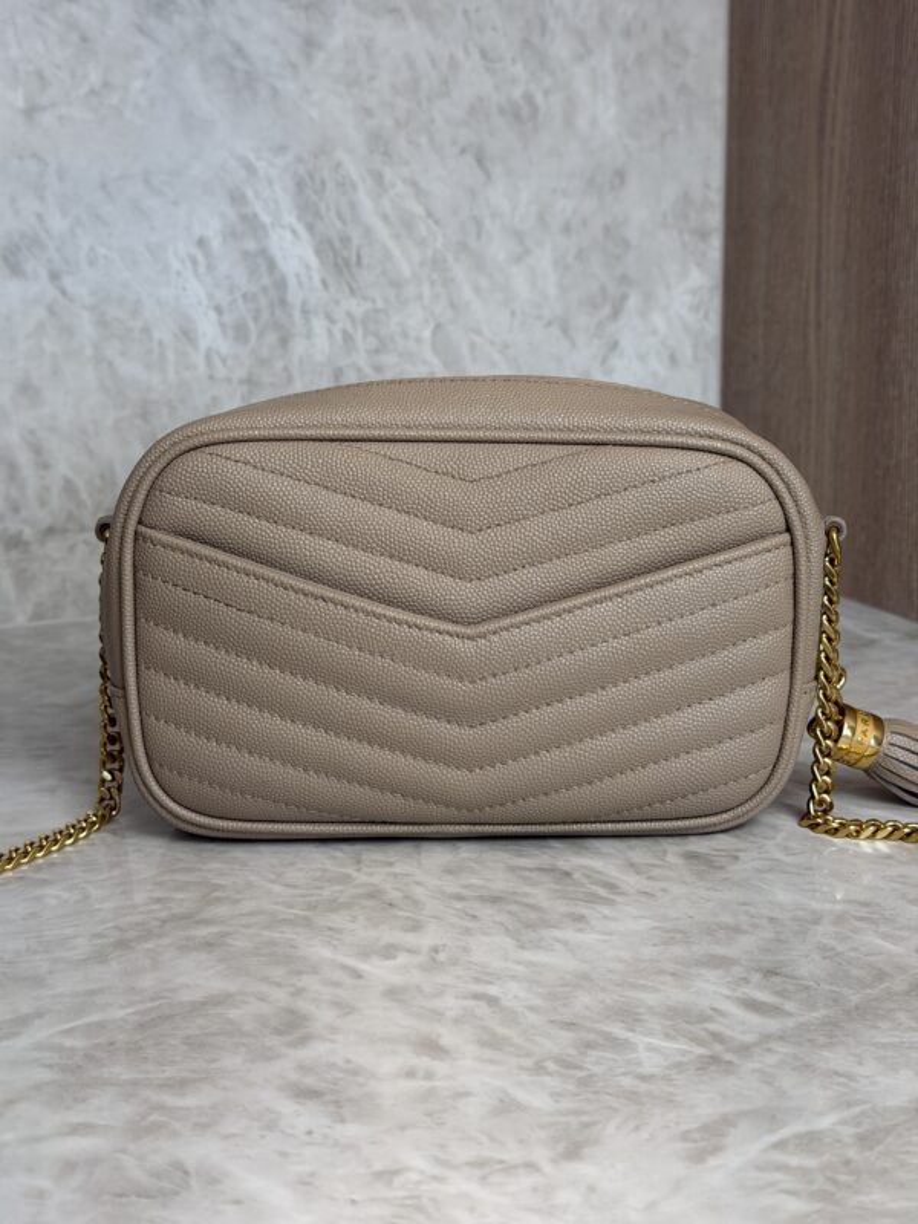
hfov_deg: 30.3
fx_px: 1697
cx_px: 459
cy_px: 612
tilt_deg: -12.7
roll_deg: +1.1
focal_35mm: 48
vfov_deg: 39.7
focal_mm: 6.76
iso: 50
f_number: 1.78
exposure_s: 1/134
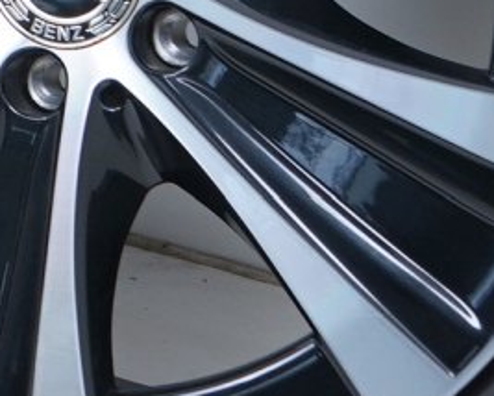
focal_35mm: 229
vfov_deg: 6.6
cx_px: -829
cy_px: -393
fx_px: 3351
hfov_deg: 7.7
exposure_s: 1/125
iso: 250
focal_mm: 34
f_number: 7.1
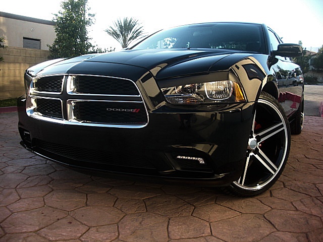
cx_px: 162
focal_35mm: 36
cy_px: 121
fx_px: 336
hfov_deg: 51.4
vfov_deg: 39.7
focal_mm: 6.3
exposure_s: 1/125
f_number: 2.8
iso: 50
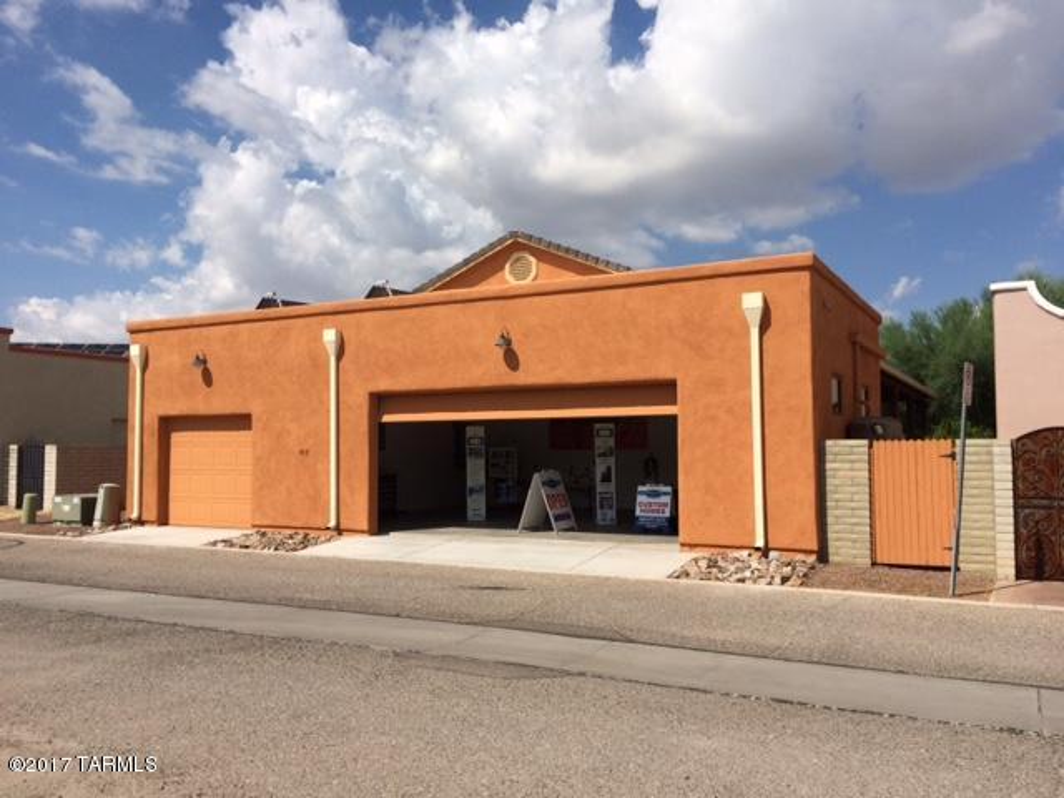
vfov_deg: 48.2
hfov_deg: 61.7
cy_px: 399
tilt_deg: +3.7
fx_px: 891
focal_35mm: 29
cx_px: 532
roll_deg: +0.5
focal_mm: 4.15
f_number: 2.2
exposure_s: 1/5128
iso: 32
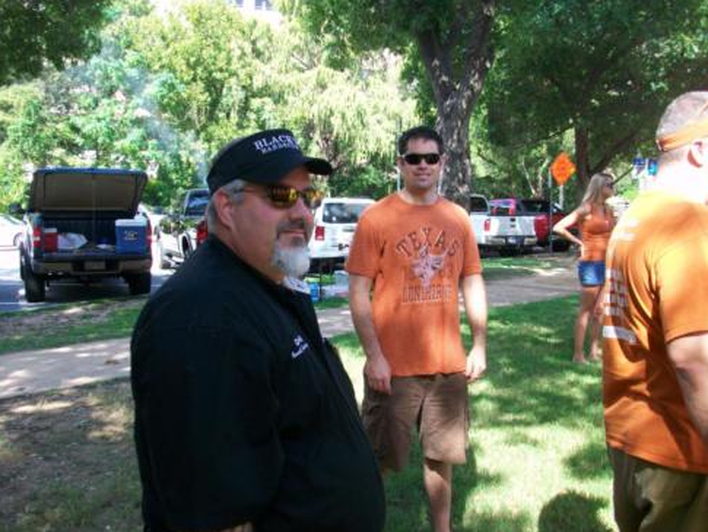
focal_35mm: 33
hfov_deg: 55.3
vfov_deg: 43.0
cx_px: 363
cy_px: 273
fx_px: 675
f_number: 2.8
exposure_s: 1/160
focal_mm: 5.7
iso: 64
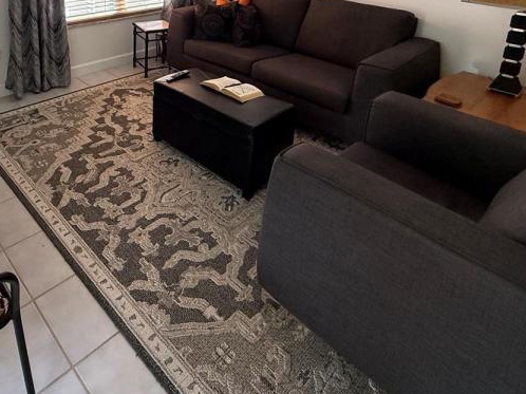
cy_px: 19
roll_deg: -1.7
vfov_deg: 45.1
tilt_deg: -14.0
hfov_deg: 63.2
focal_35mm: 27
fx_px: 410
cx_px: 164
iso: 200
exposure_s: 1/99
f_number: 2.2
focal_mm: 2.22
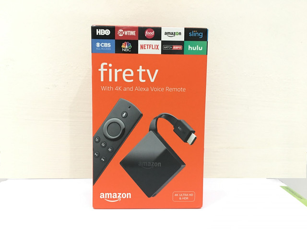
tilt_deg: -6.1
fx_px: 257
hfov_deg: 61.7
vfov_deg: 48.2
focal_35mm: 29
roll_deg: -0.9
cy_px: 115
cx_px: 154
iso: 80
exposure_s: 1/4
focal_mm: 4.15
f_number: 2.2
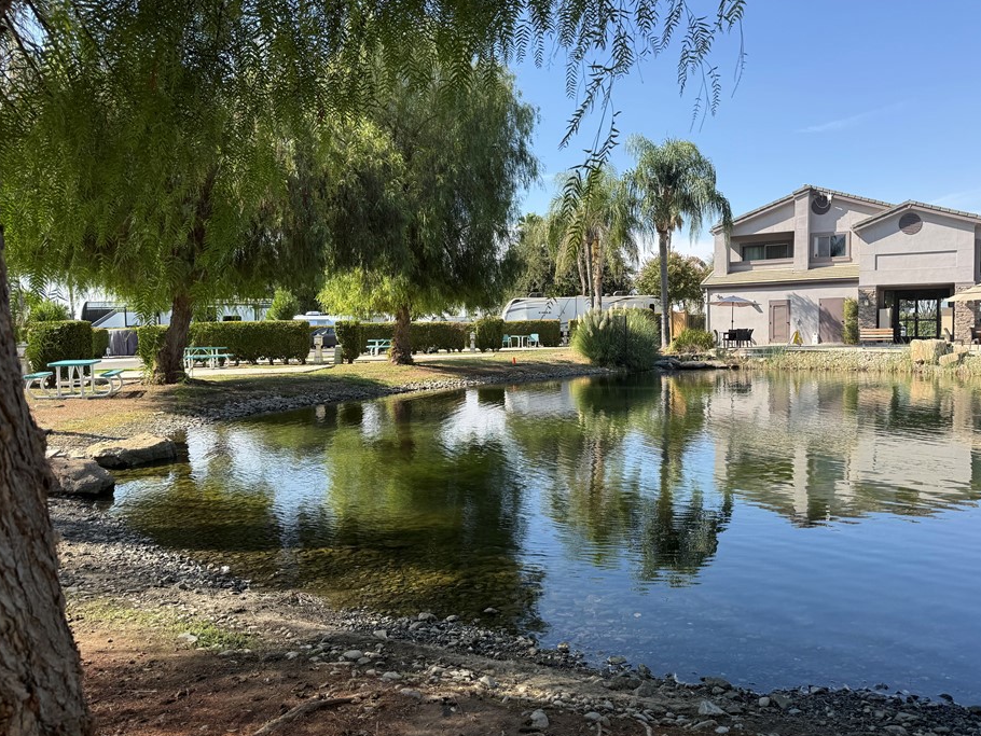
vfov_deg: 51.4
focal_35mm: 27
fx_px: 765
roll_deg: +1.1
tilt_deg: -2.3
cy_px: 371
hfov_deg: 65.2
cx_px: 540
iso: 80
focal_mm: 6.76
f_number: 1.78
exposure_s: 1/1901
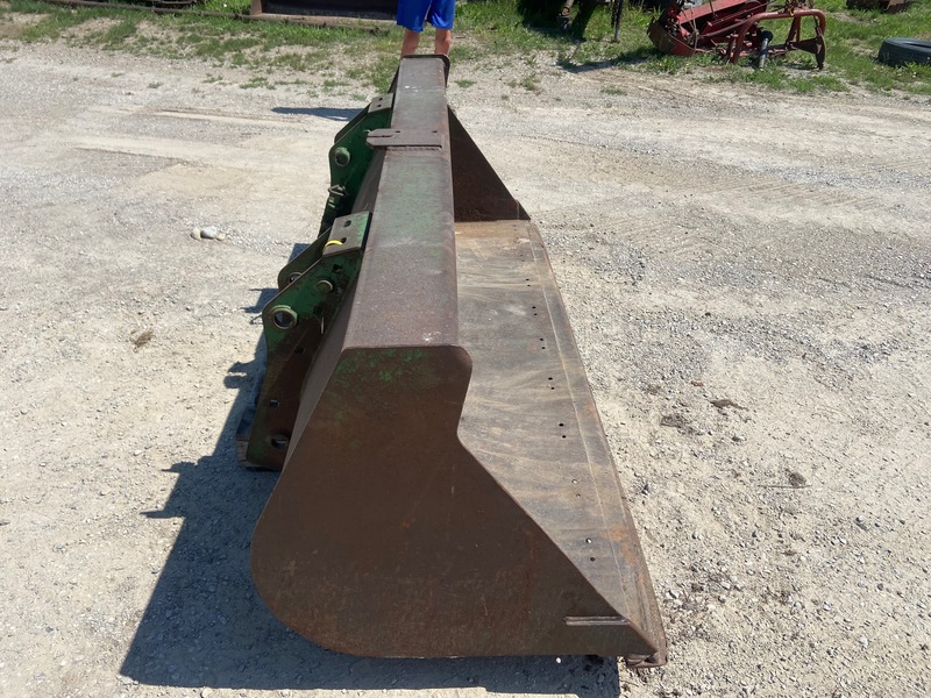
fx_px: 699
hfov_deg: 67.3
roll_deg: -2.4
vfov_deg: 53.1
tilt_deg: -33.8
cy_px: 349
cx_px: 466
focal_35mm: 26
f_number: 1.8
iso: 32
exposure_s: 1/3731
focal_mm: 4.25
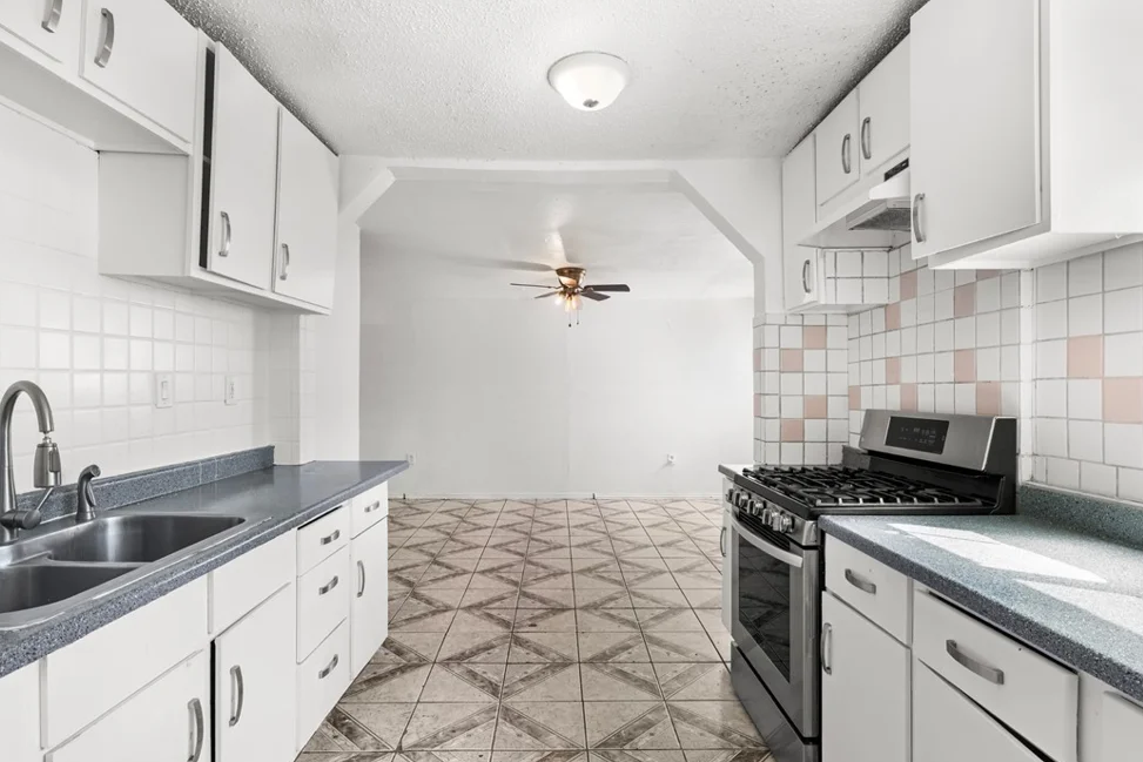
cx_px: 564
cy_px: 392
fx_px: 635
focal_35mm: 20
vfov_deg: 61.9
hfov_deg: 84.0
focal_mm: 19
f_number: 8
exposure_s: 1/50
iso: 400
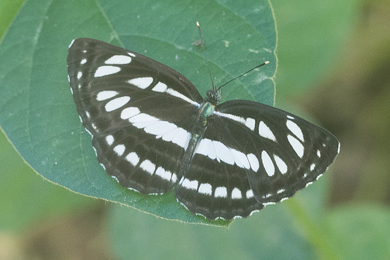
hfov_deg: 2.5
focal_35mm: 836
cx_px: 208
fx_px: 9059
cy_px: 156
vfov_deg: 1.6
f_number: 5.6
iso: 800
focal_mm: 150
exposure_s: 1/320
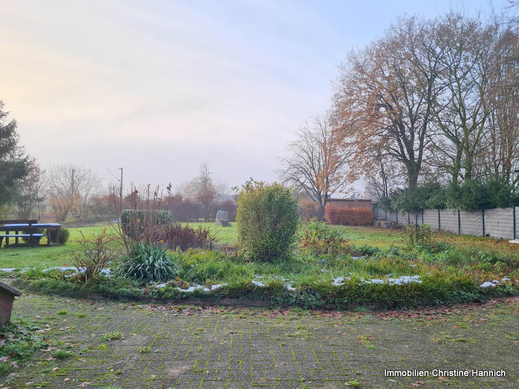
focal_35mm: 26
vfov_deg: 53.1
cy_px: 194
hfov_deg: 67.3
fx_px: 390
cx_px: 260
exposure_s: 1/361
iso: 50
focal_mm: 5.4
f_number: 1.8
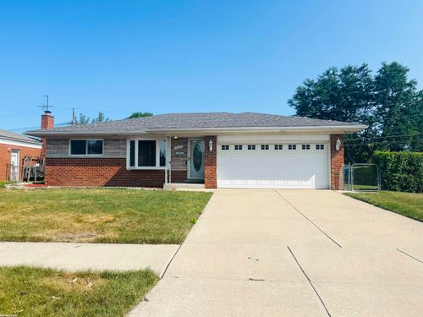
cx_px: 212
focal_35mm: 26
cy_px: 158
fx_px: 318
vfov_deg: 53.1
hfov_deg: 67.3
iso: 50
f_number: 1.5
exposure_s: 1/5587
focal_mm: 5.7
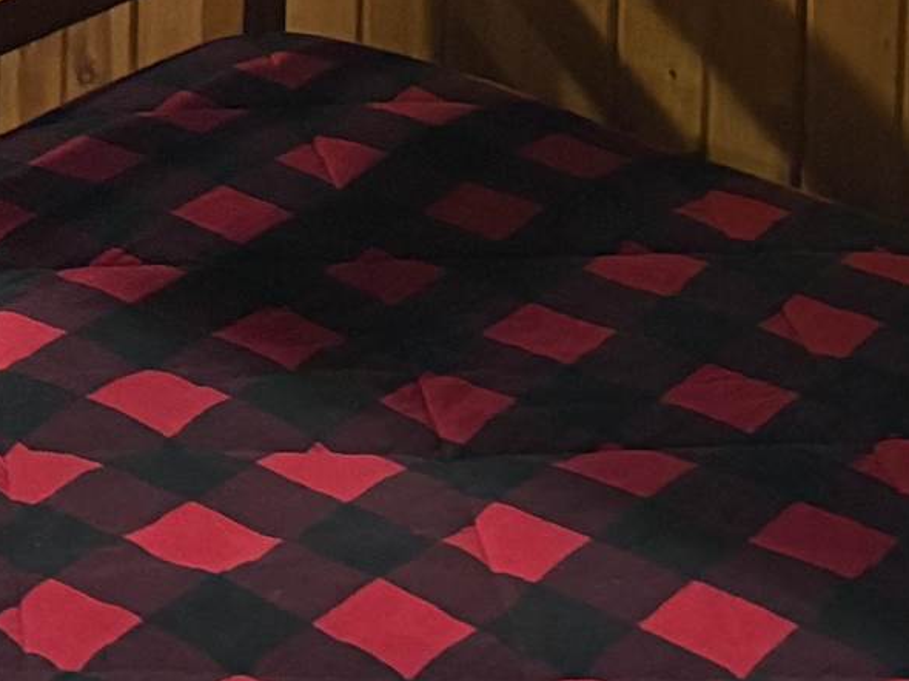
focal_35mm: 125
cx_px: -157
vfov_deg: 10.1
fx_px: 3281
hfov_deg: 15.3
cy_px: -1042
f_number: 1.78
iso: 640
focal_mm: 6.76
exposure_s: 1/40
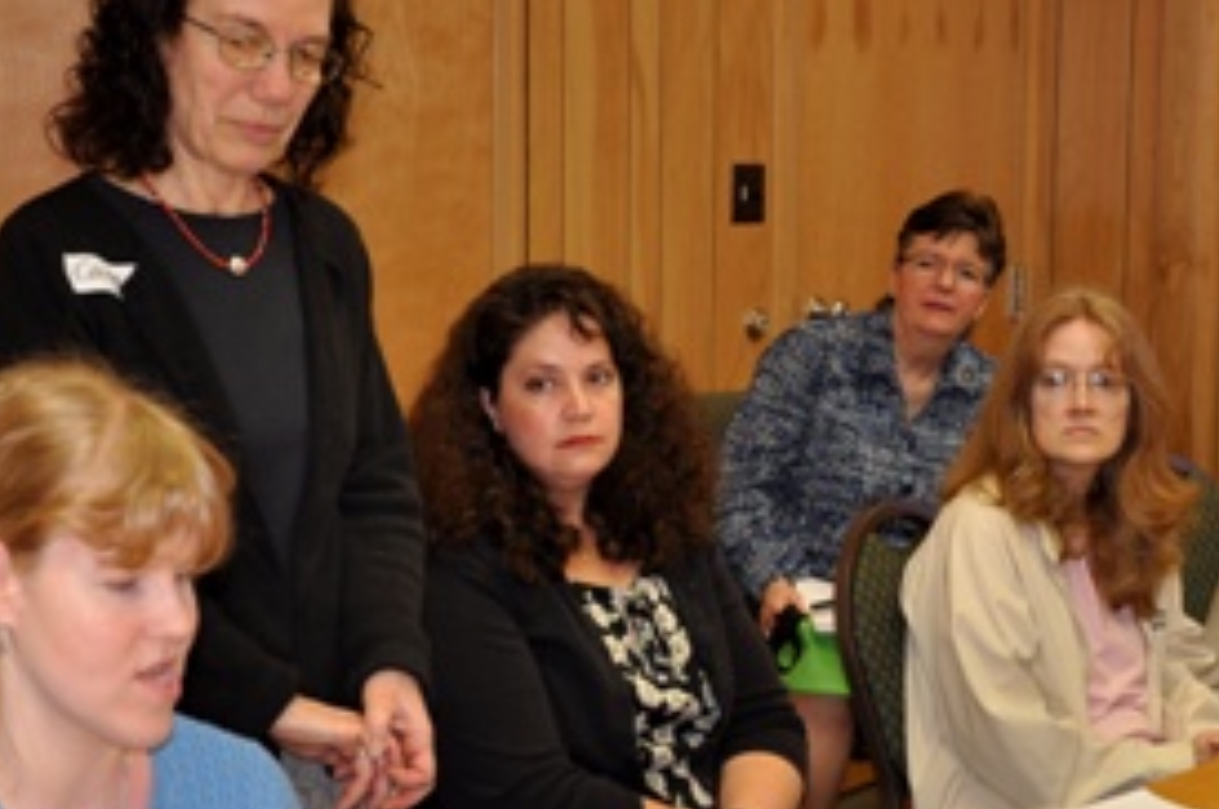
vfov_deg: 15.9
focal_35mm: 86
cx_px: 663
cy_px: 467
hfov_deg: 23.7
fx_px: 2902
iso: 400
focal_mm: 35
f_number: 4.5
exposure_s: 1/60
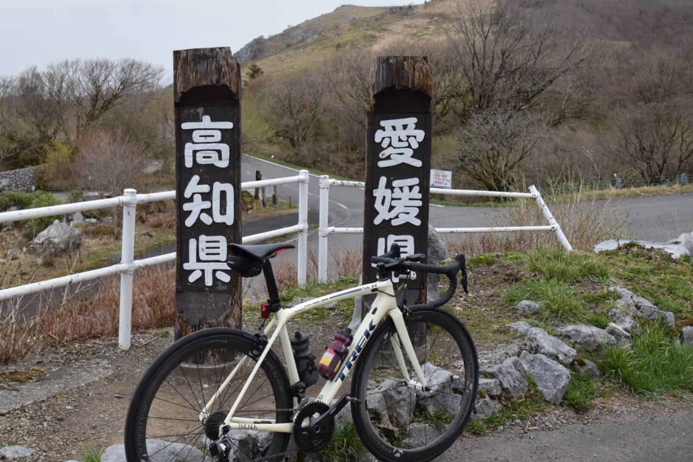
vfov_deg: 28.6
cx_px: 311
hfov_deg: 41.9
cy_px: 238
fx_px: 904
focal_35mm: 47
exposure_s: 1/4000
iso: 1000
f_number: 6.3
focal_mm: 28
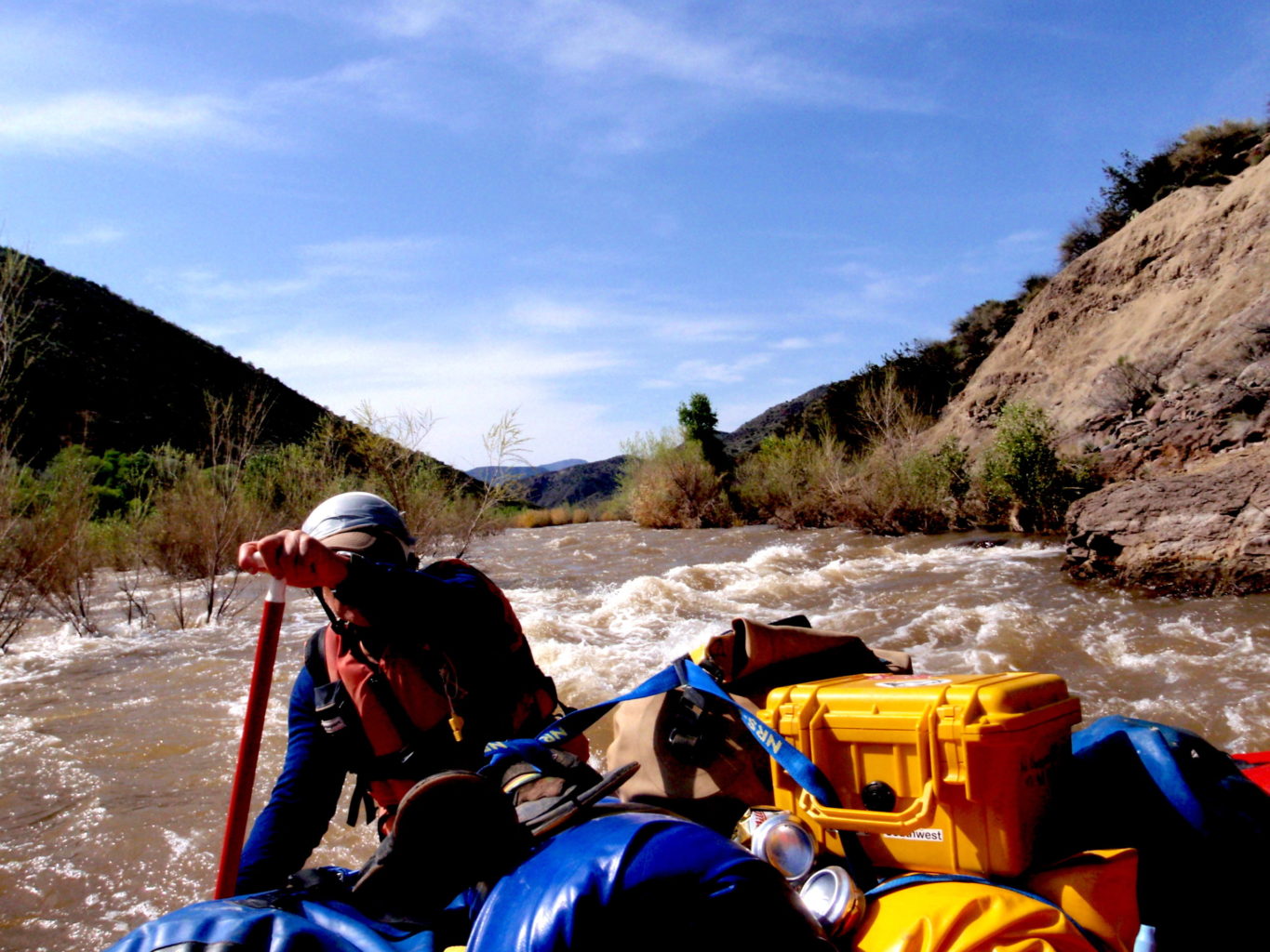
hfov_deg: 63.4
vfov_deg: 49.8
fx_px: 1027
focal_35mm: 28
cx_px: 635
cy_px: 476
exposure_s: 1/800
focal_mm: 5
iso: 64
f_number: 5
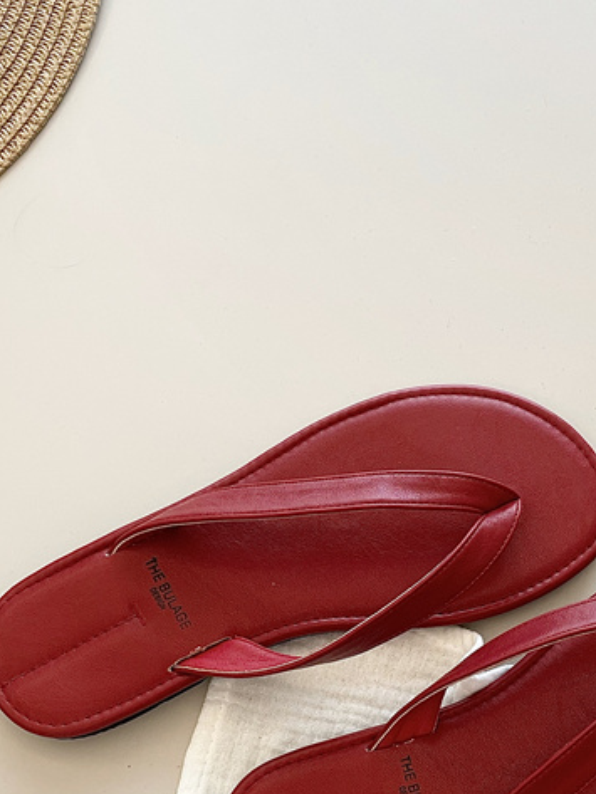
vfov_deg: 33.5
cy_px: 678
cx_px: 453
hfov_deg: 26.2
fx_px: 1262
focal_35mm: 55
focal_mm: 4.2
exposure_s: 1/100
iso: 64
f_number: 1.6
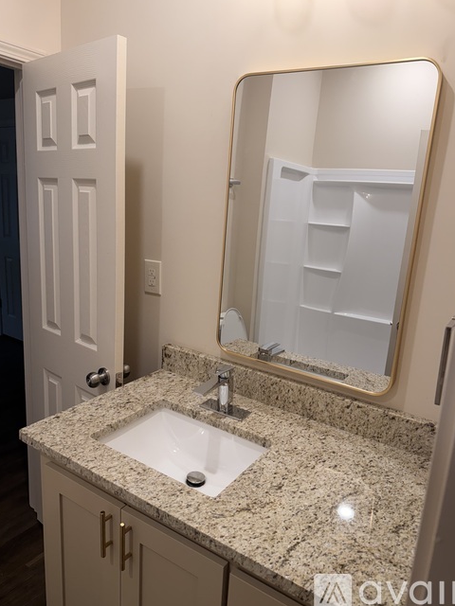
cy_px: 296
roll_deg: -4.6
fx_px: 438
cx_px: 230
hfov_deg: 54.9
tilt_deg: -9.9
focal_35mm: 25
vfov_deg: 69.4
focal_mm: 6.76
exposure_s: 1/120
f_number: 1.78
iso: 125
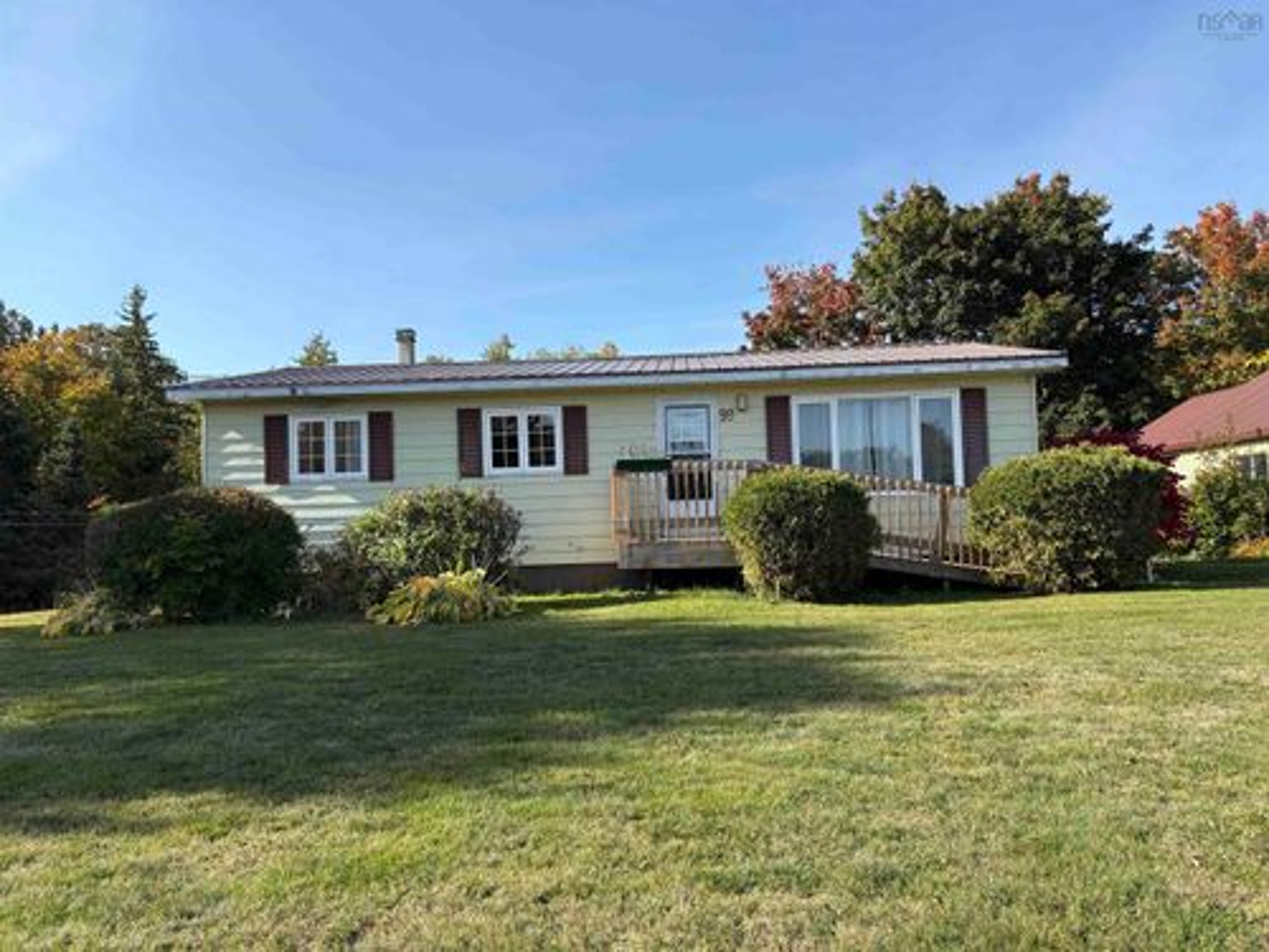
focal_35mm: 26
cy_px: 476
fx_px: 953
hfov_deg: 67.3
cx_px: 634
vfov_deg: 53.1
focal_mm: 5.96
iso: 50
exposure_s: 1/2141
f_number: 1.6
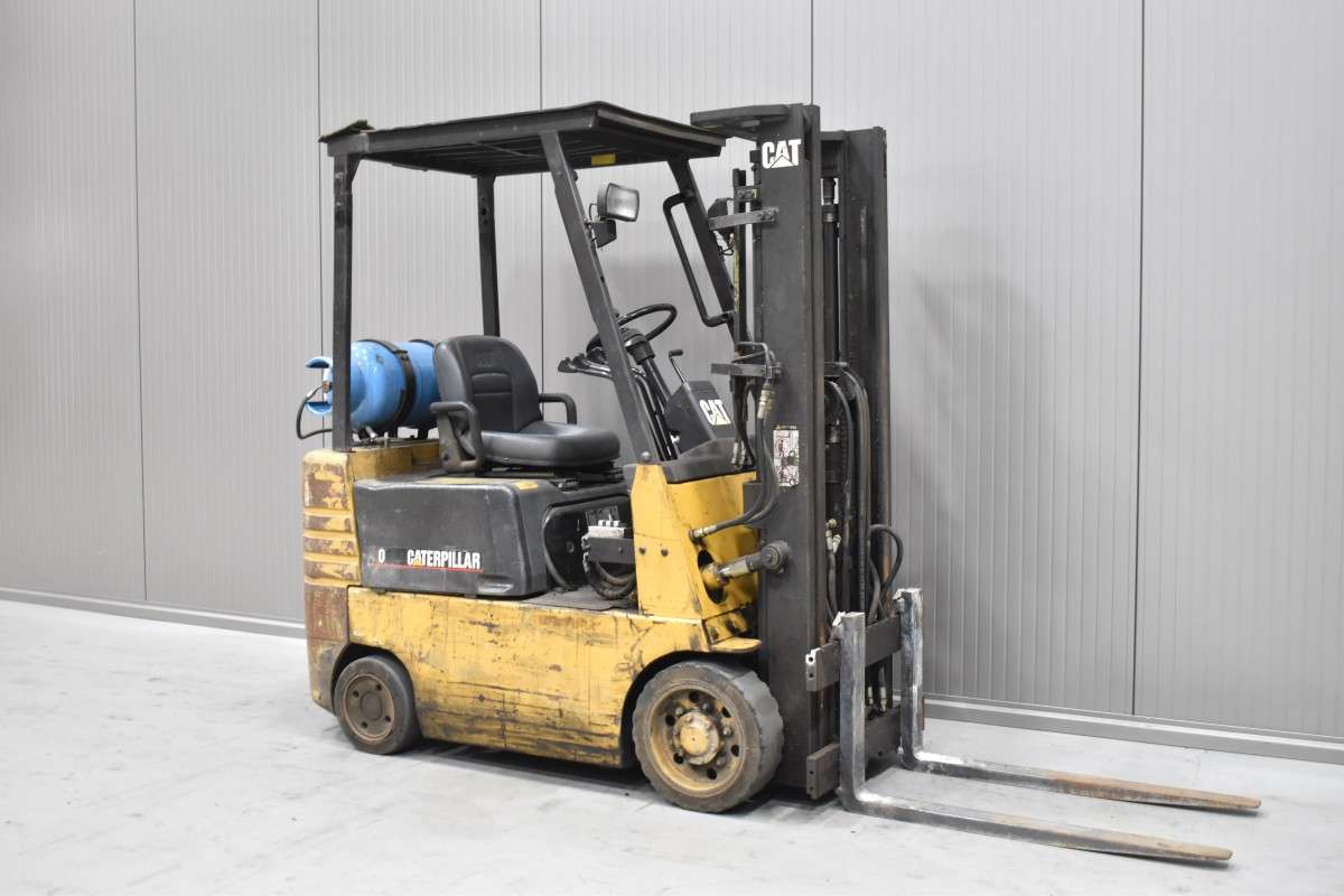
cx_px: 672
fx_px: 1456
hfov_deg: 49.6
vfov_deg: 34.2
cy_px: 448
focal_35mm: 39
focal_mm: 26
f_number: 5
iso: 1600
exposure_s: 1/25
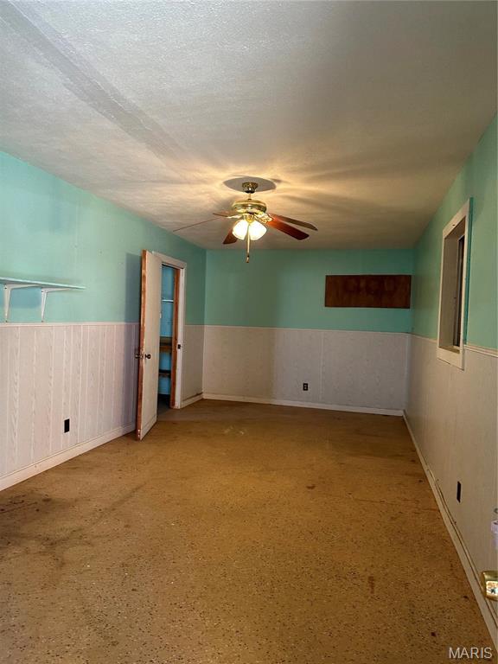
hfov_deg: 56.8
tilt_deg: +1.1
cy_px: 332
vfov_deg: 71.6
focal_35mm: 24
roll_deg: -2.7
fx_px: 460
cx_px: 249
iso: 250
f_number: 1.78
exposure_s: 1/60
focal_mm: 6.86
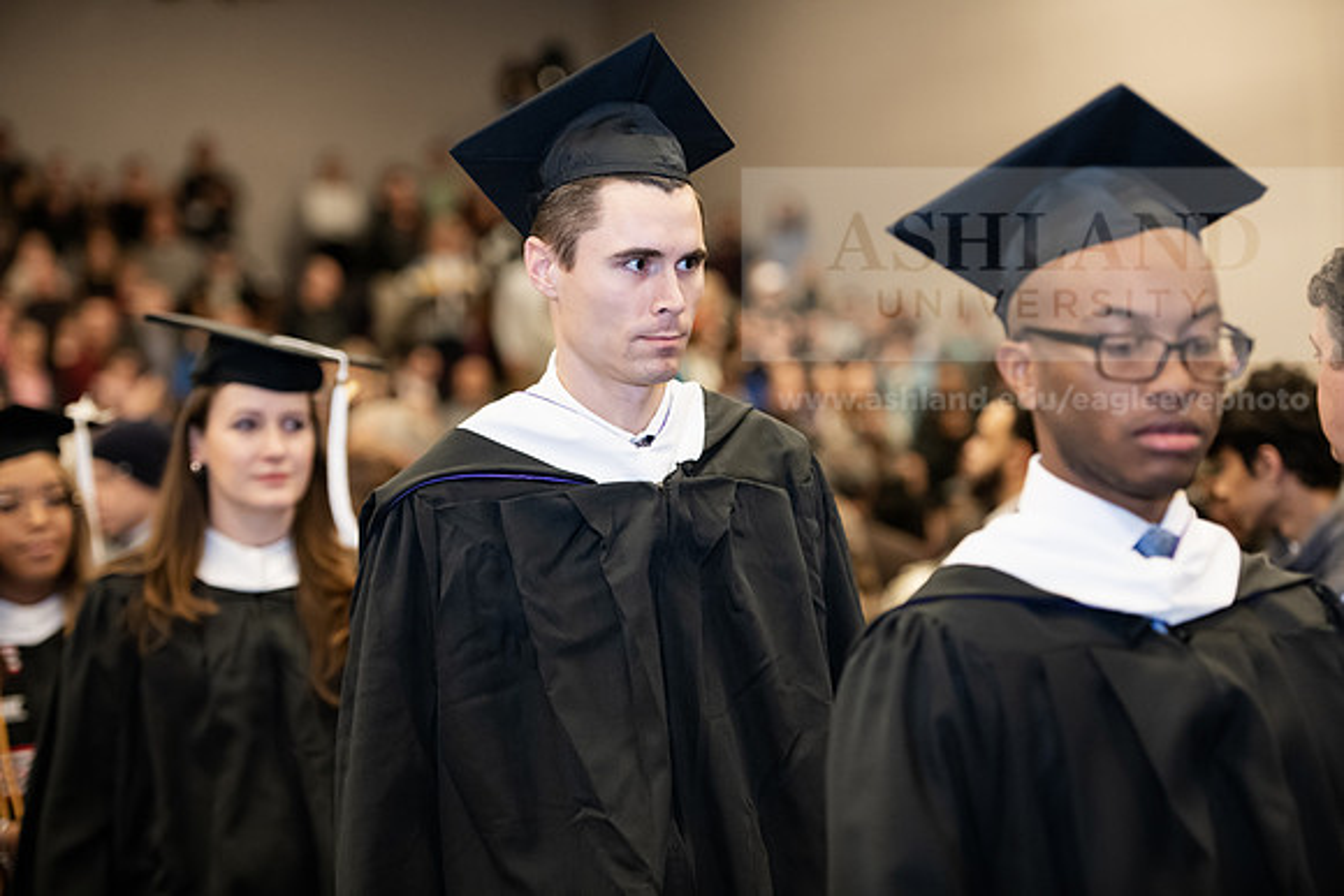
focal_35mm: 105
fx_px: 3921
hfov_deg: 19.5
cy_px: 448
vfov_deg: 13.0
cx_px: 672
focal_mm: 105
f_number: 3.2
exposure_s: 1/200
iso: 2000
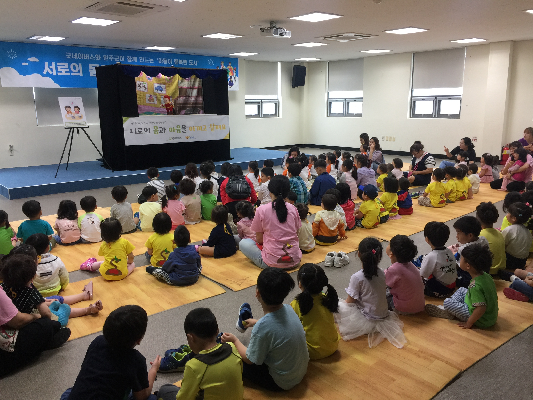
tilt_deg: -11.5
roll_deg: +0.7
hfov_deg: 61.7
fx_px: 447
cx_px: 266
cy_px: 200
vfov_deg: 48.2
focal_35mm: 29
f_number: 2.2
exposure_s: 1/30
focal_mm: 4.15
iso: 40
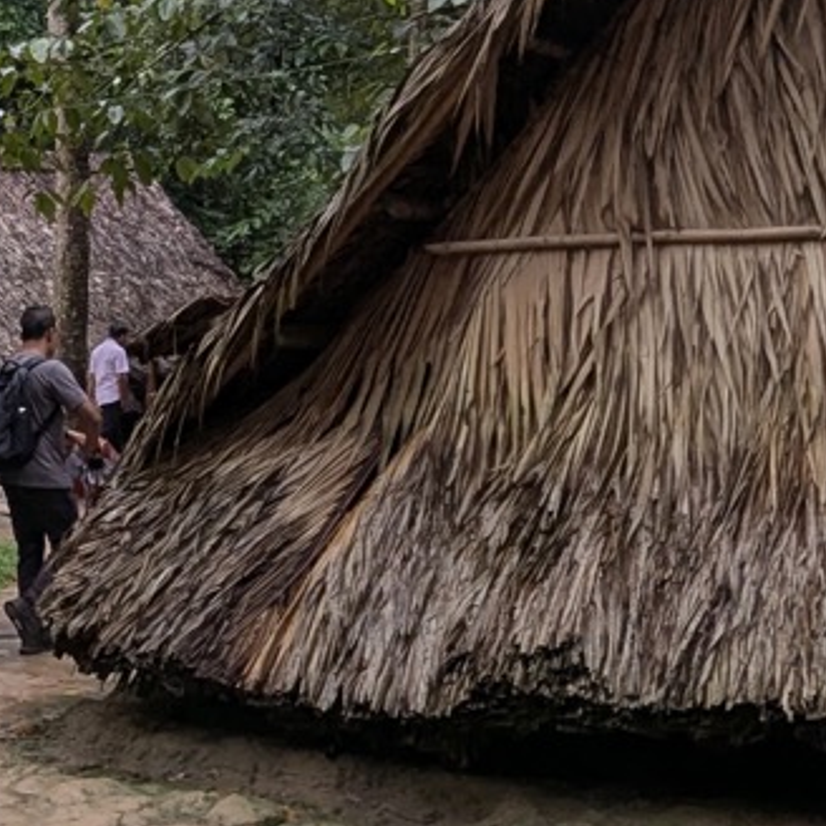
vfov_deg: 24.8
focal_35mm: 69
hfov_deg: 24.2
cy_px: 224
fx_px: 1863
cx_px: 63
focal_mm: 2.35
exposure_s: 1/428
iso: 36
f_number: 2.2
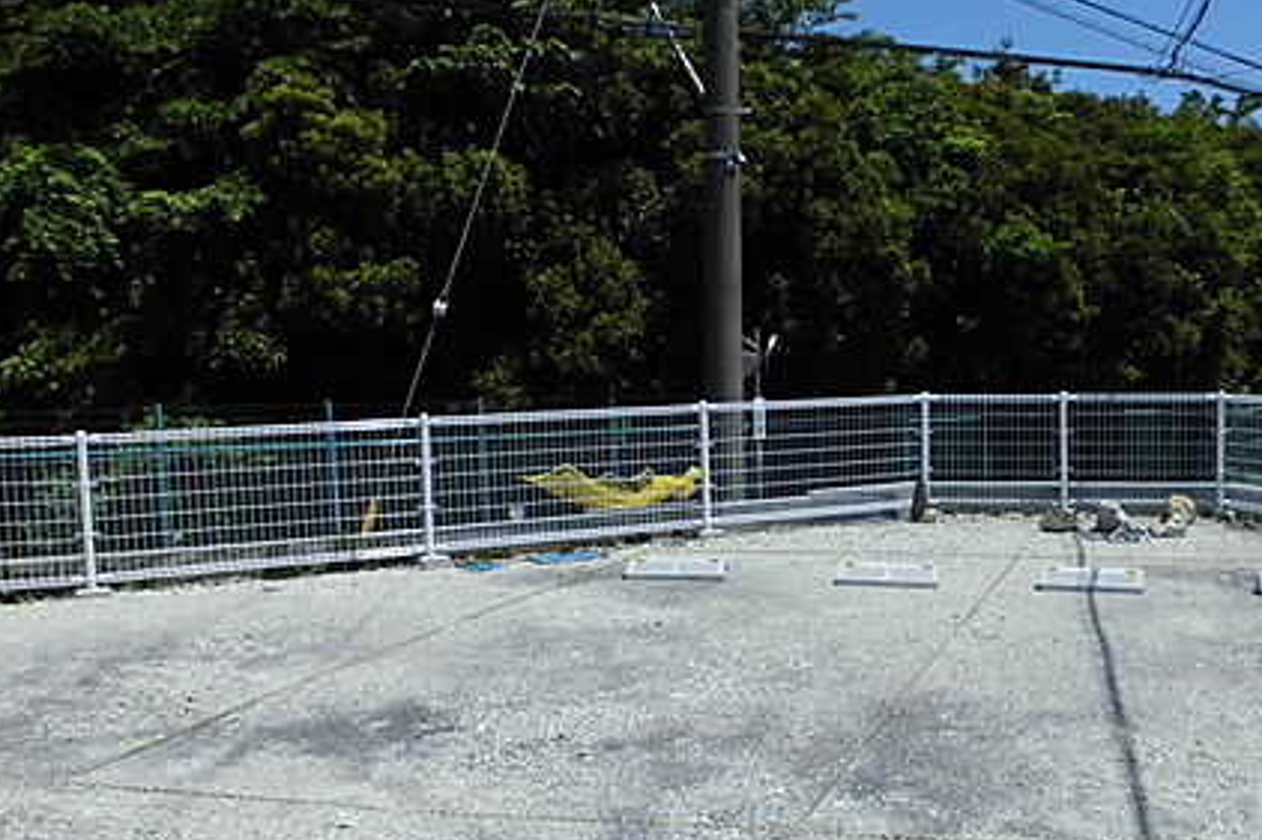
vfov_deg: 32.5
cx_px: 885
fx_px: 1437
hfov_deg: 46.3
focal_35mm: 41
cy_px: 499
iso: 100
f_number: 11.3
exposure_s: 1/100
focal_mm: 4.6
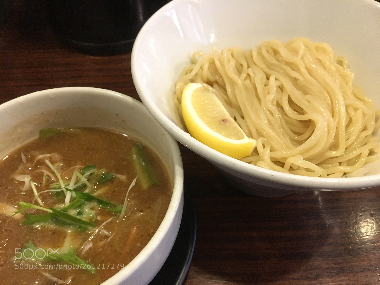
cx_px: 190
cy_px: 142
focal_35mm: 29
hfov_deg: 61.7
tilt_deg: -48.9
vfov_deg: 48.2
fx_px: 318
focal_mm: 4.15
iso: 200
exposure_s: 1/15
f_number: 2.2
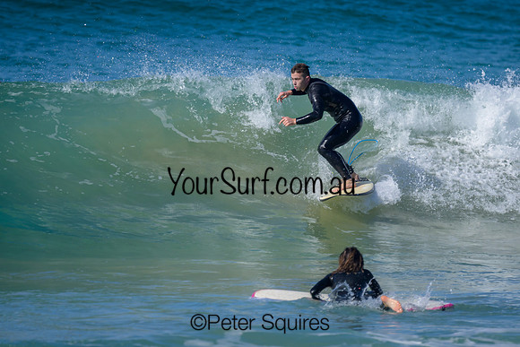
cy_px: 173
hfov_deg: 1.9
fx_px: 15872
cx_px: 302
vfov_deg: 1.3
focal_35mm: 1099
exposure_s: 1/2000
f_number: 6.3
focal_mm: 800
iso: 360
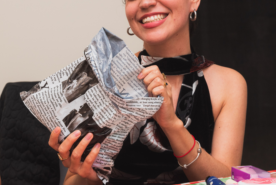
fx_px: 575
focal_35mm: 75
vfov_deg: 18.1
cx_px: 165
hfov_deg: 26.9
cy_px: 58
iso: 800
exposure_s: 1/125
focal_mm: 53
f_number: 7.1
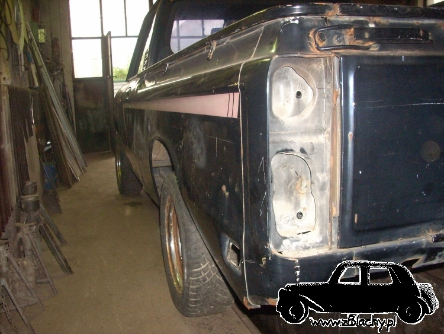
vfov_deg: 38.7
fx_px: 475
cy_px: 167
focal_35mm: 37
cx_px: 222
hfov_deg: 50.1
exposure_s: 1/60
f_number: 2.8
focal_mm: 6.2
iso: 400
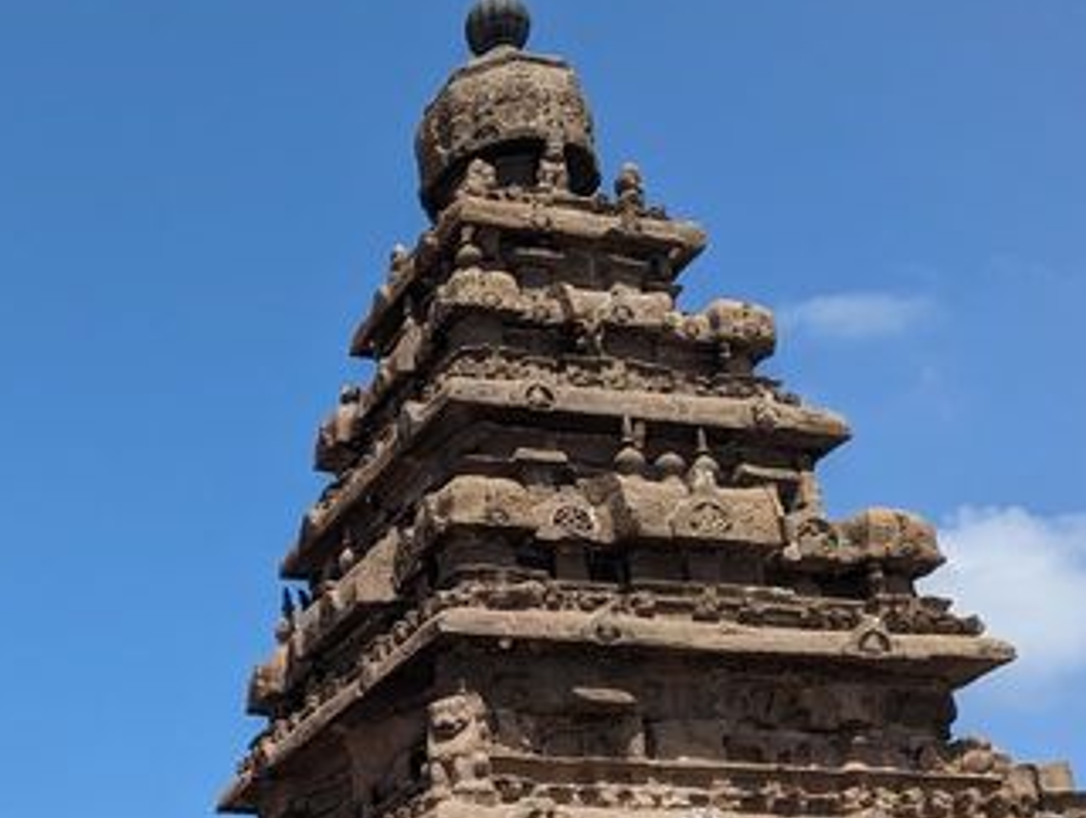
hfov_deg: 30.4
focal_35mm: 60
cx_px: 68
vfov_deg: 23.2
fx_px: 1885
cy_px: 874
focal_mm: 6.81
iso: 43
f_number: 1.85
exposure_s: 1/2179
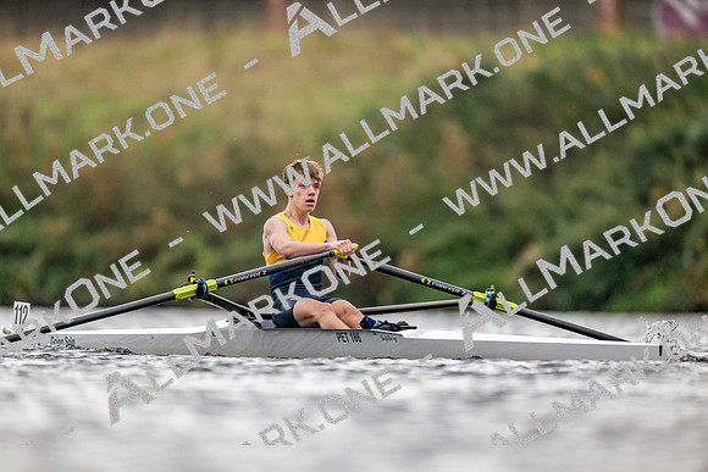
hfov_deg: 3.4
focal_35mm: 600
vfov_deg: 2.3
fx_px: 11802
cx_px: 354
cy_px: 236
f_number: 4
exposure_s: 1/2500
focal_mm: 600
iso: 2200
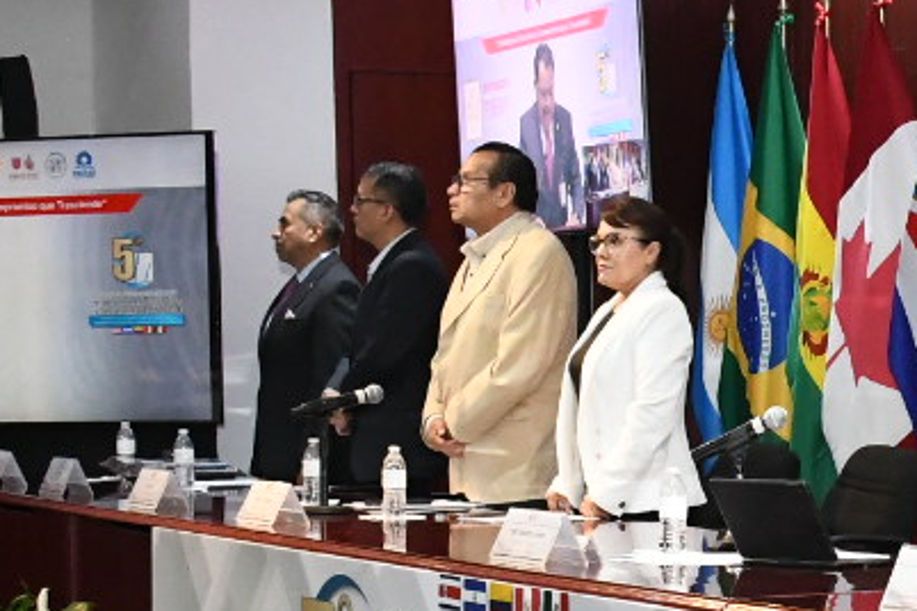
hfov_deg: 14.9
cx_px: 1129
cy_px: 543
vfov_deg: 10.3
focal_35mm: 133
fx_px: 3388
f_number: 5.6
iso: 4000
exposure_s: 1/125
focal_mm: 22
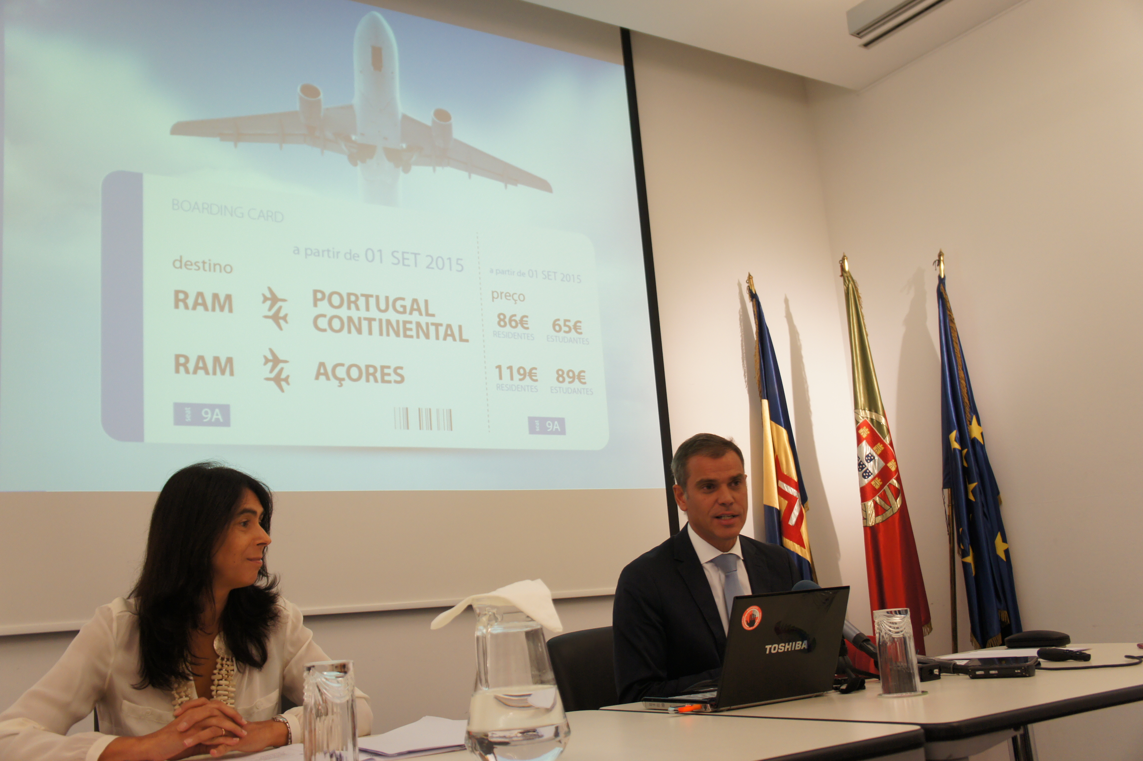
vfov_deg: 39.9
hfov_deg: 57.3
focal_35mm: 33
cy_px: 380
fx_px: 1047
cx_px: 572
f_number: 4
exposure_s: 1/40
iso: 500
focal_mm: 22
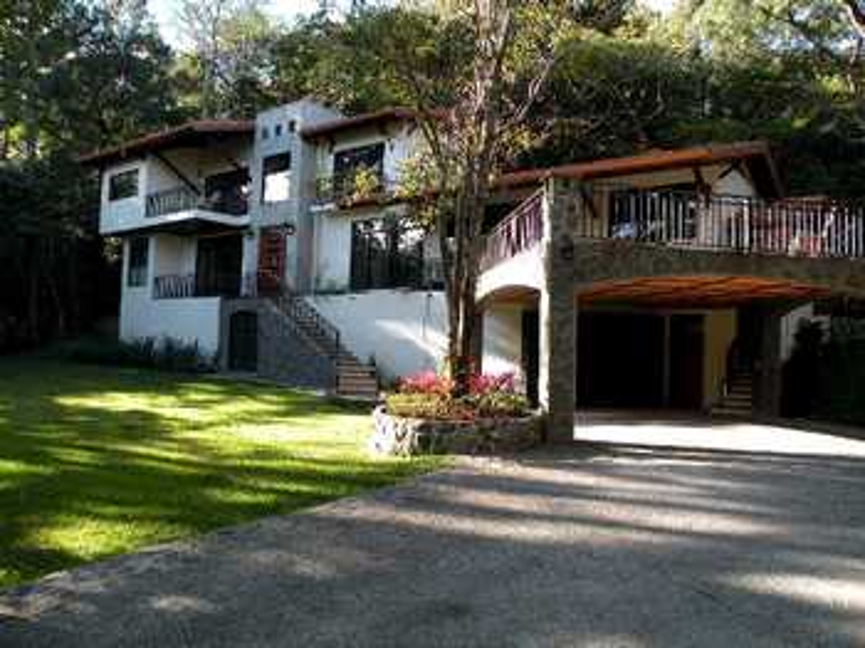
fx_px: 674
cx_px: 432
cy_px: 324
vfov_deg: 51.3
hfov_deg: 65.4
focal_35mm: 27
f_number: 3.5
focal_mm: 4.7
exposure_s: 1/94.8
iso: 64
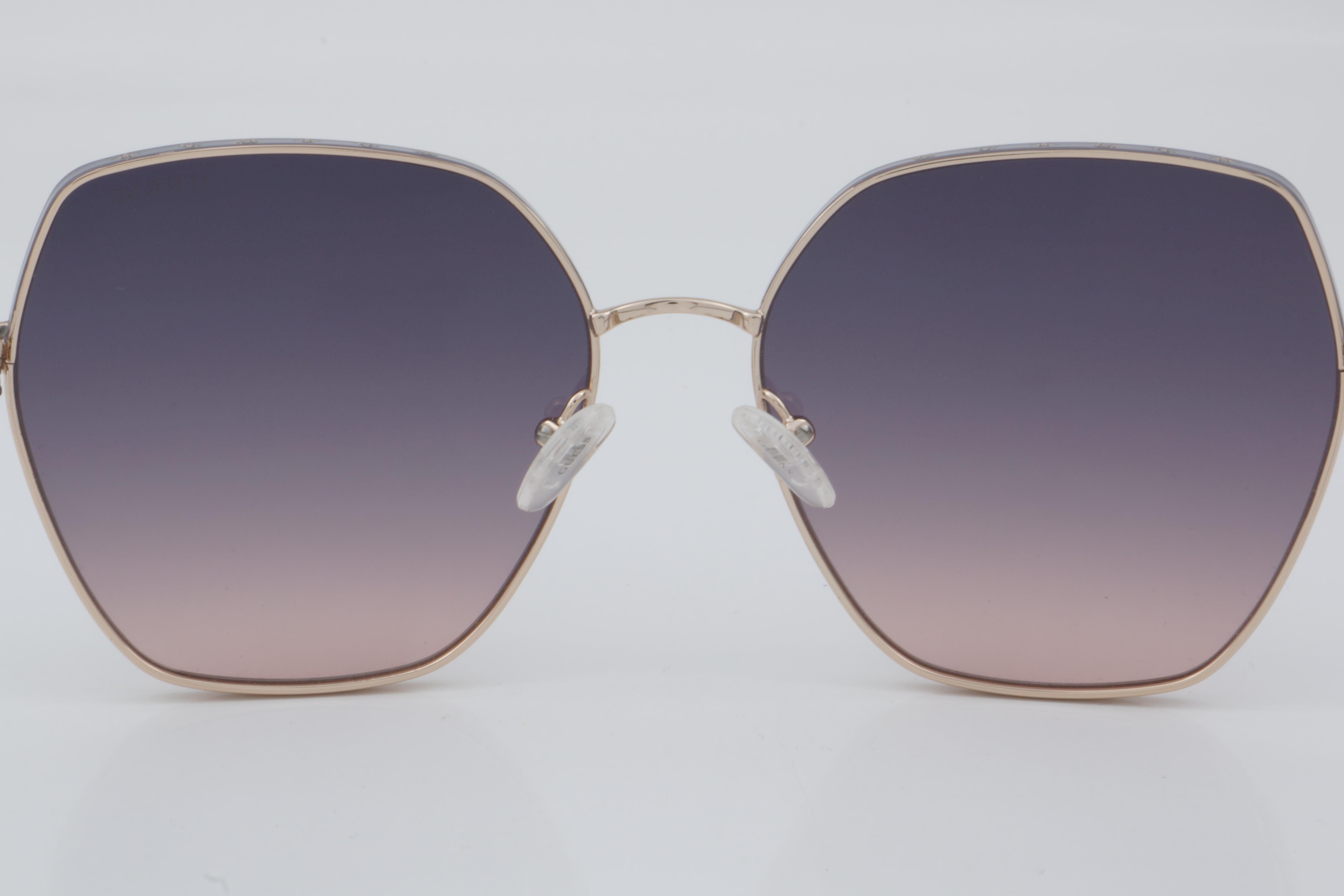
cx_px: 676
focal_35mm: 90
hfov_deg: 22.7
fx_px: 3343
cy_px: 412
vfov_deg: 15.3
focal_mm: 55
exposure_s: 1/4
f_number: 32
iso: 100
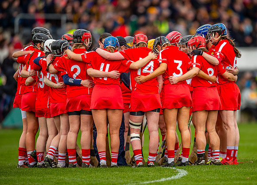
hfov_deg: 3.9
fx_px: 3764
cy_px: 79
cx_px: 167
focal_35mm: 514
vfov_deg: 2.8
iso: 400
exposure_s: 1/3200
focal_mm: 400
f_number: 2.8
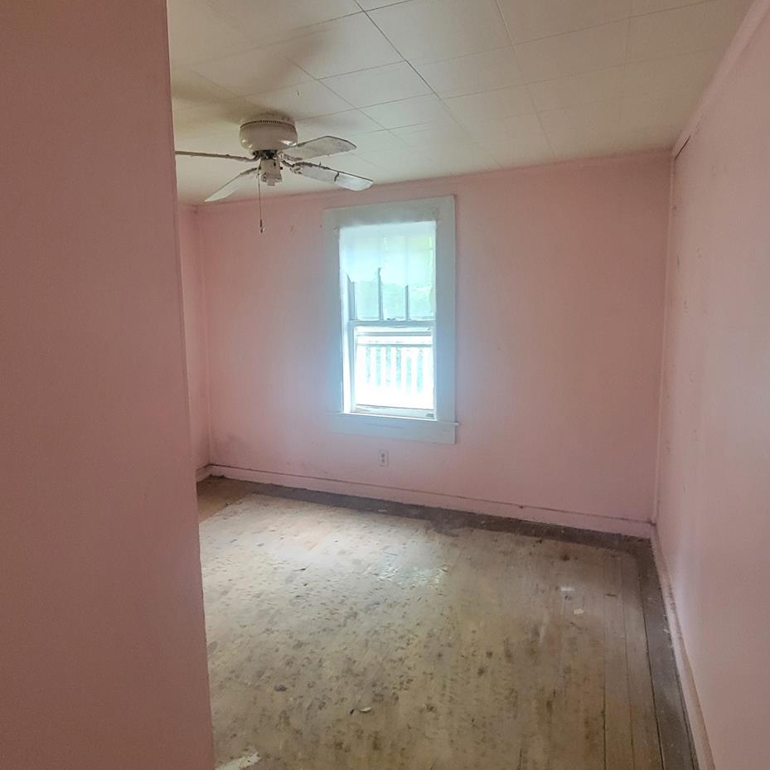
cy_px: 363
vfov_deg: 77.6
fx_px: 478
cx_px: 371
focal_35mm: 19
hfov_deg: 77.7
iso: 320
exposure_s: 1/40
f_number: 2.2
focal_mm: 2.2
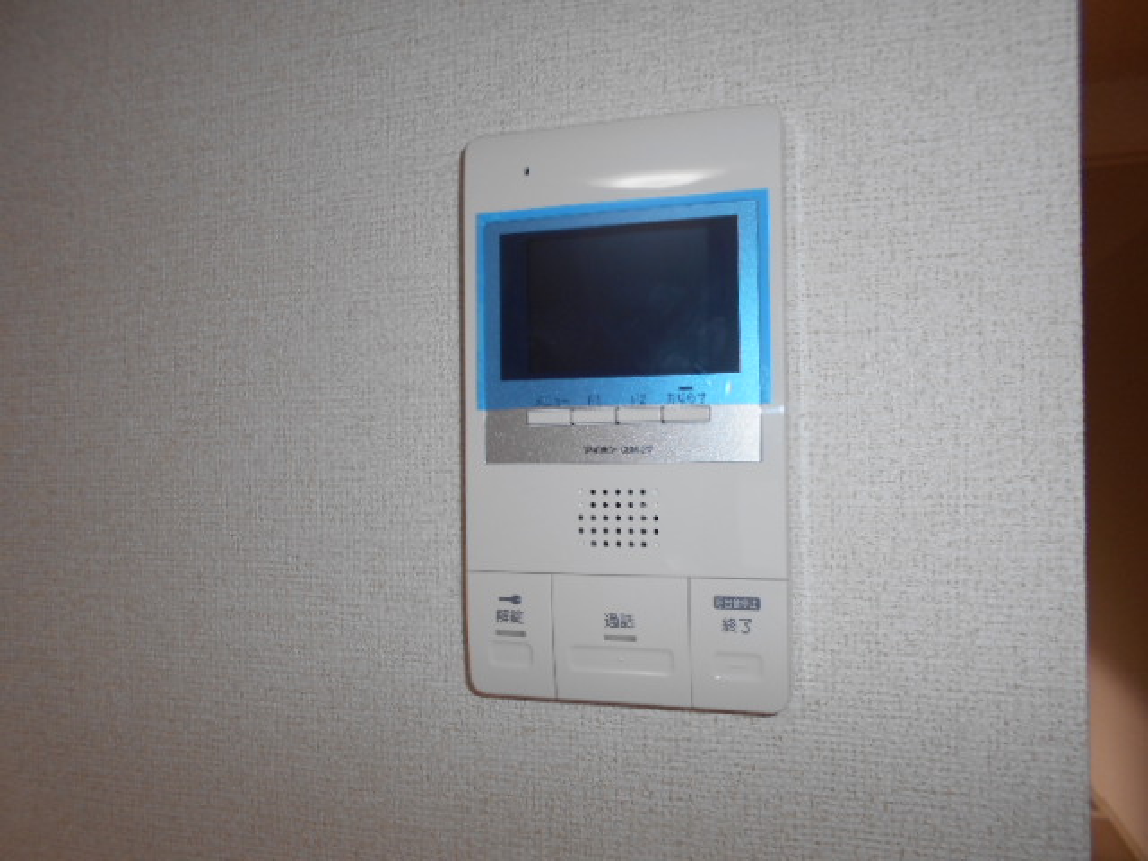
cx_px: 574
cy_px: 430
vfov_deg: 53.1
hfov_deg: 67.3
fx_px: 862
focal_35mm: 26
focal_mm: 4.6
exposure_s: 1/30
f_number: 3.2
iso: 80
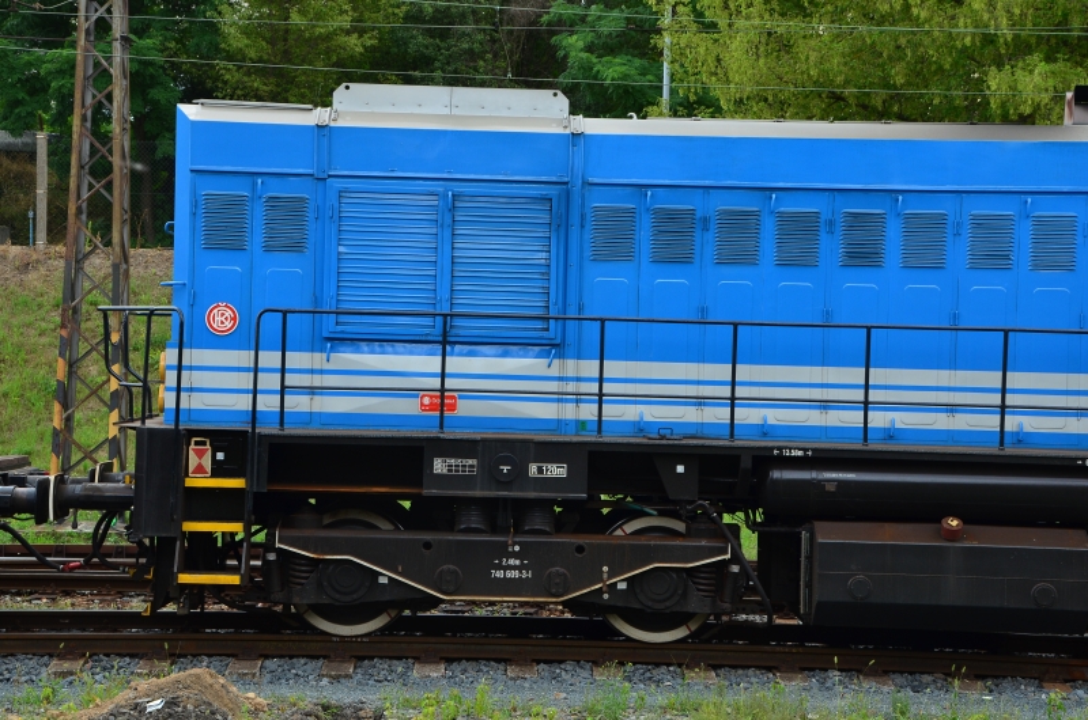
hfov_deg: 27.0
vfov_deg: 18.1
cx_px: 544
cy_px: 360
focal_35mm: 75
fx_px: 2262
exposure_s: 1/100
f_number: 8
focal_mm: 50
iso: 200
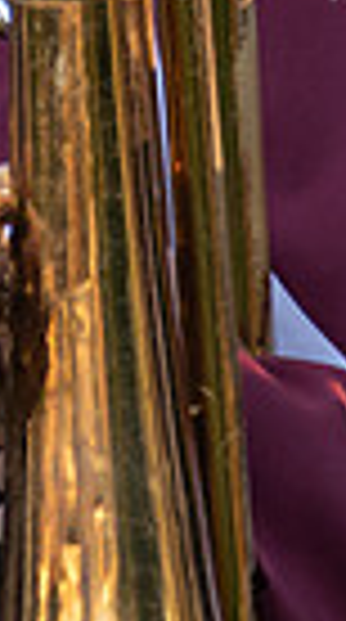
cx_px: 155
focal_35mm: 3407
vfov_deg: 0.6
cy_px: -234
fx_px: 55912
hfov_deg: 0.4
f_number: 6.3
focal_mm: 600
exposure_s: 1/250
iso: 800
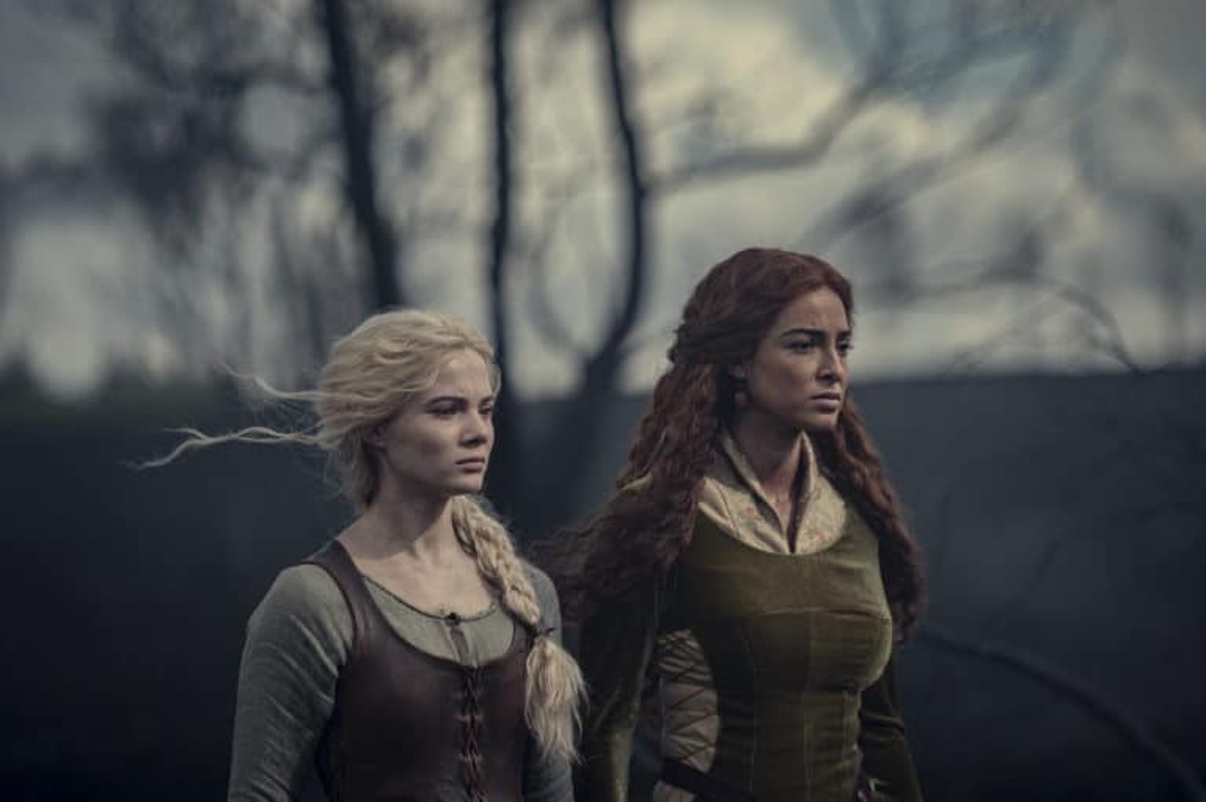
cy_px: 401
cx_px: 603
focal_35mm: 170
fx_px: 5691
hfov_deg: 12.1
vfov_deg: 8.1
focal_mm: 170
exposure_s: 1/6400
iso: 320
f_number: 2.8
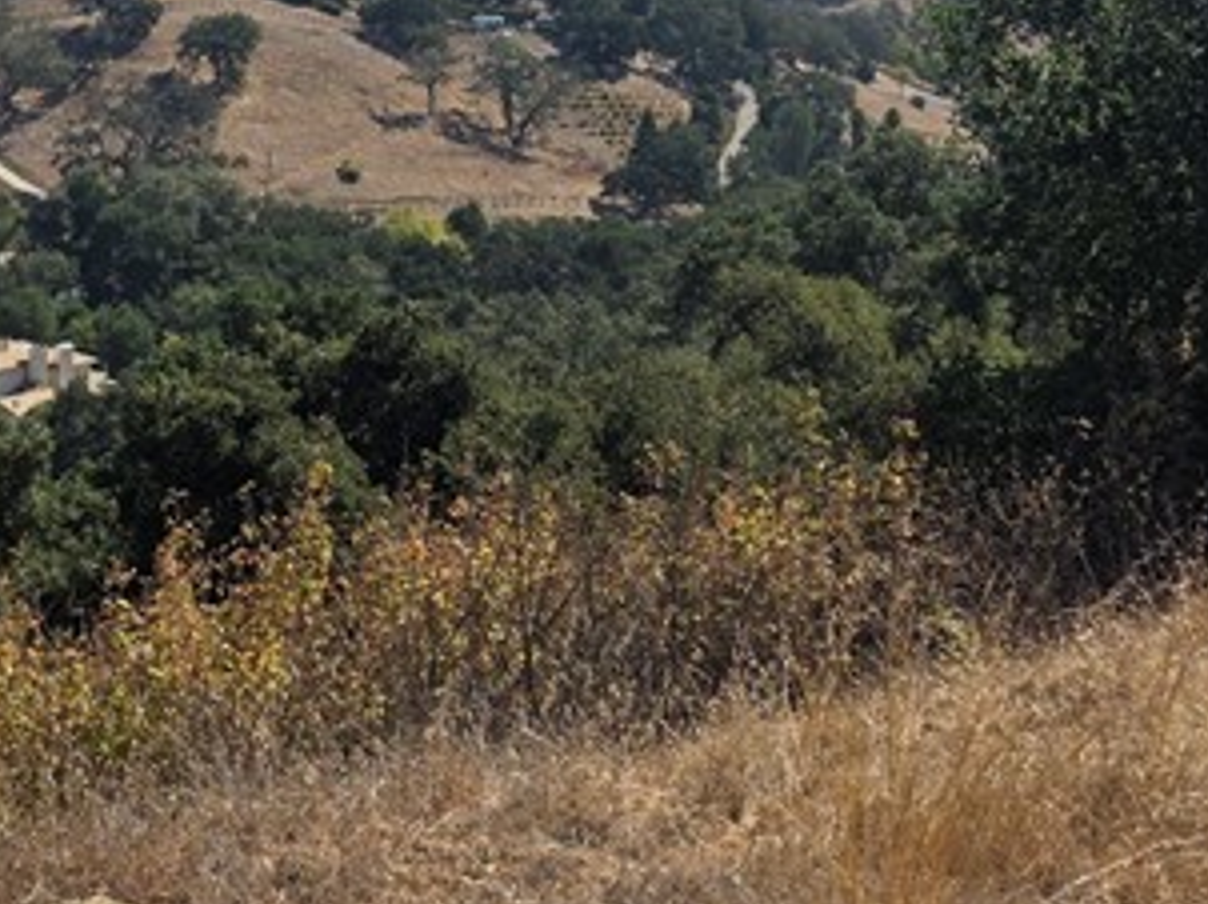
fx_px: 2720
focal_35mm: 78
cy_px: 144
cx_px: 236
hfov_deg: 24.6
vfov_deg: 18.6
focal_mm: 6.3
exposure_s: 1/6355
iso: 80
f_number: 1.7
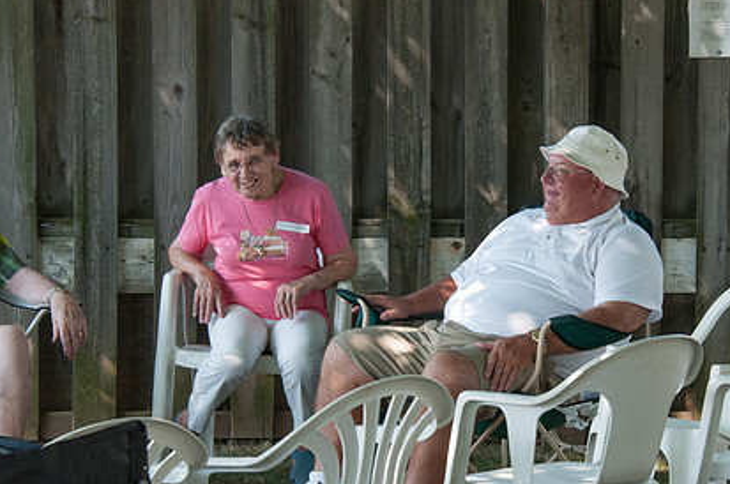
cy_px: 305
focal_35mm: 179
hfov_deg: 11.5
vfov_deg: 7.6
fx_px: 3624
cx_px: 468
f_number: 8
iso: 500
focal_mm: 85
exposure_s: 1/160
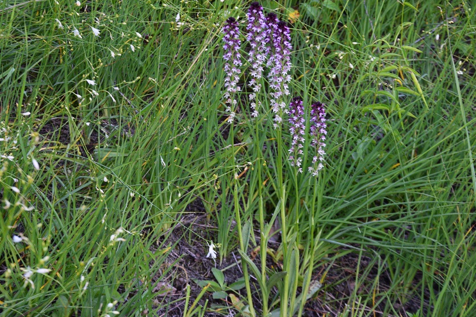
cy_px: 168
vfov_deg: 11.4
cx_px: 264
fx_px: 1586
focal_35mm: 120
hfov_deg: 17.1
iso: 1250
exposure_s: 1/125
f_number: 9
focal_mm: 66
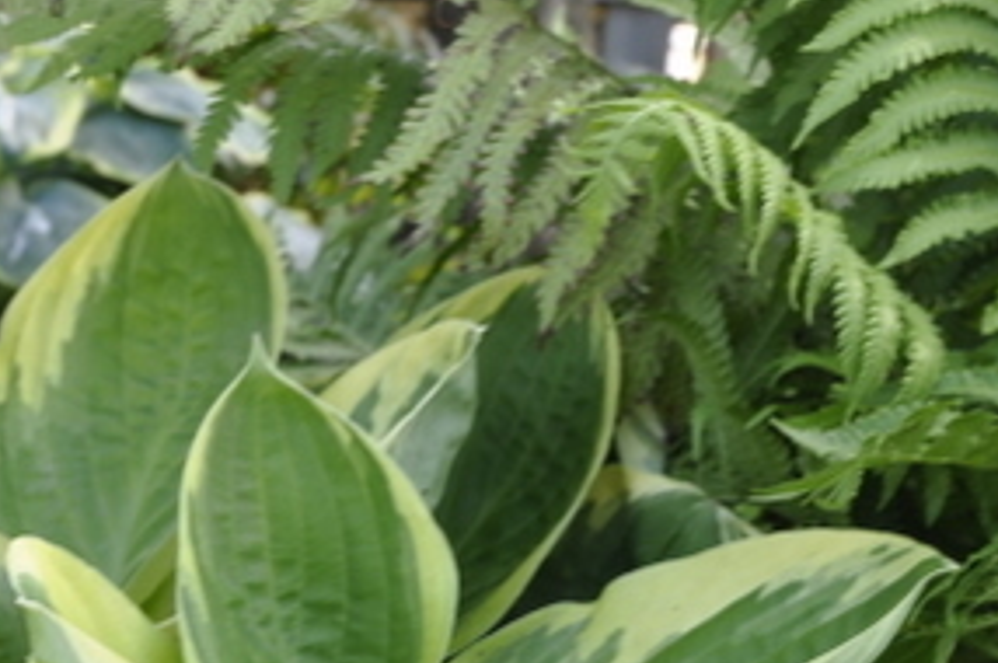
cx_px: 192
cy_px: 830
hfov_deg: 18.6
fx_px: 3018
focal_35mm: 109
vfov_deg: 12.2
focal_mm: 26
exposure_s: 1/50
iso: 200
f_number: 7.1
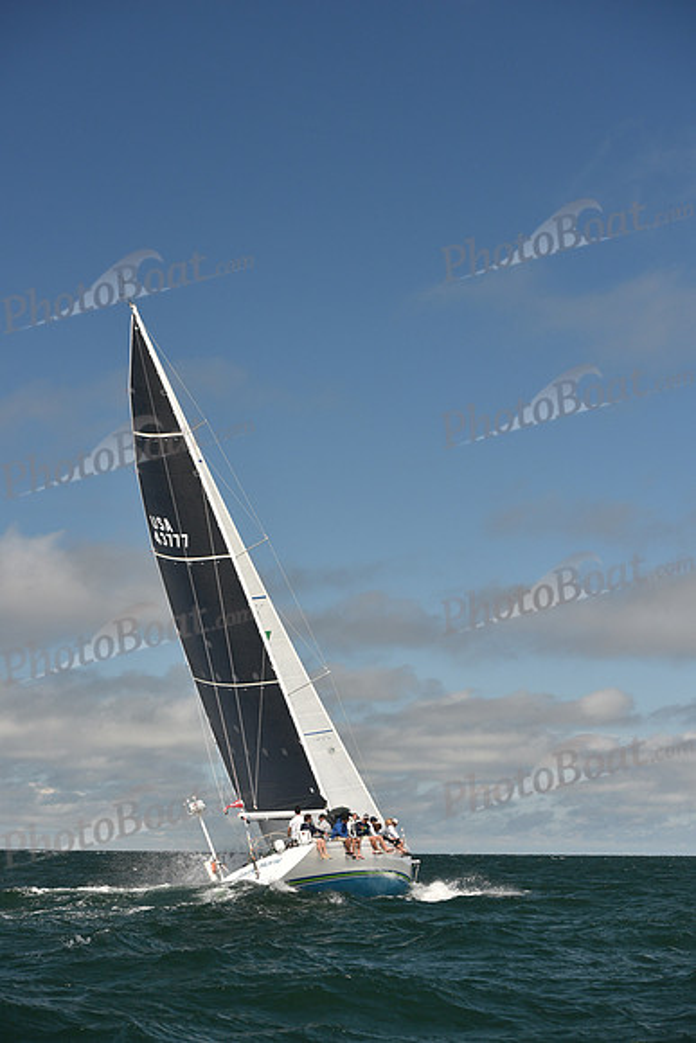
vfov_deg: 28.8
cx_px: 348
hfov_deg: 19.5
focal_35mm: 70
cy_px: 522
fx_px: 2029
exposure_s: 1/800
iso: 320
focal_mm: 70
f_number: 6.3
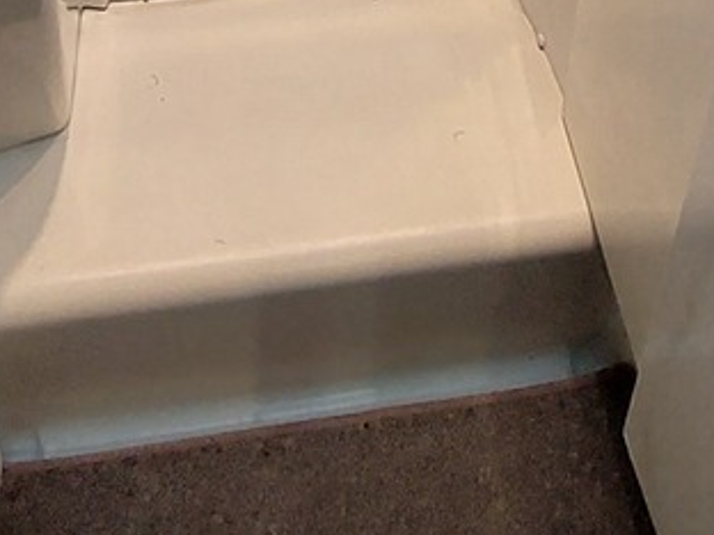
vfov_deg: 15.6
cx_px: 245
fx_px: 1238
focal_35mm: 60
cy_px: -690
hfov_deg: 32.0
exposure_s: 1/50
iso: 125
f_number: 2.2
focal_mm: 1.74
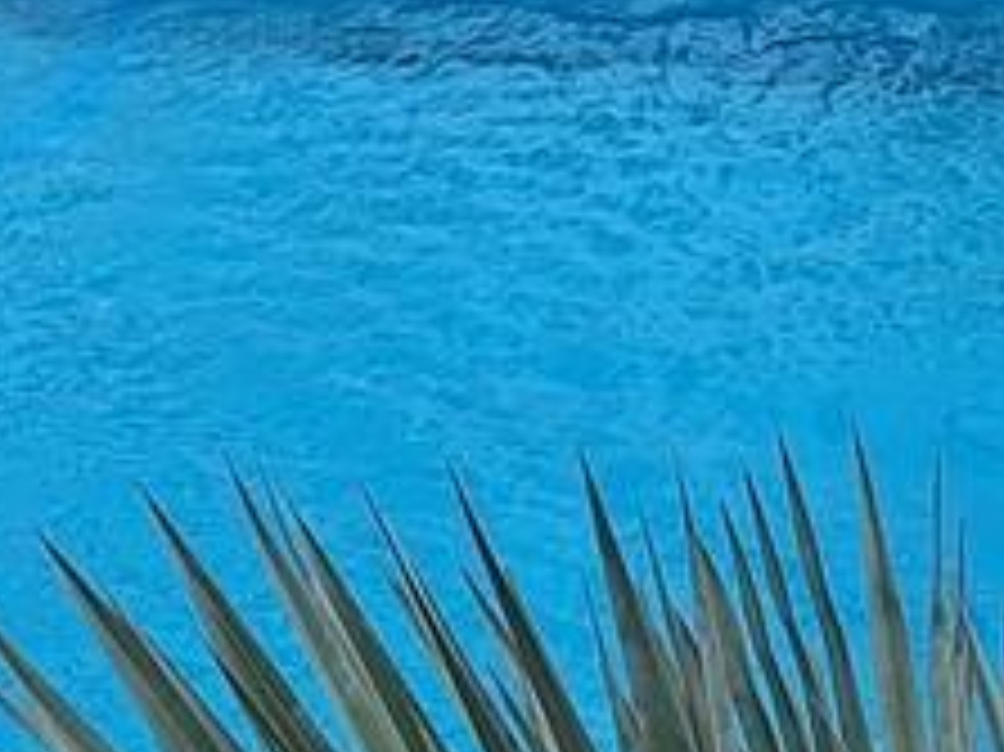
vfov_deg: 8.6
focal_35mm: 165
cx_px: 617
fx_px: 4783
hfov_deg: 12.0
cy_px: -707
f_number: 1.8
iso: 40
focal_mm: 5.54
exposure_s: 1/2558
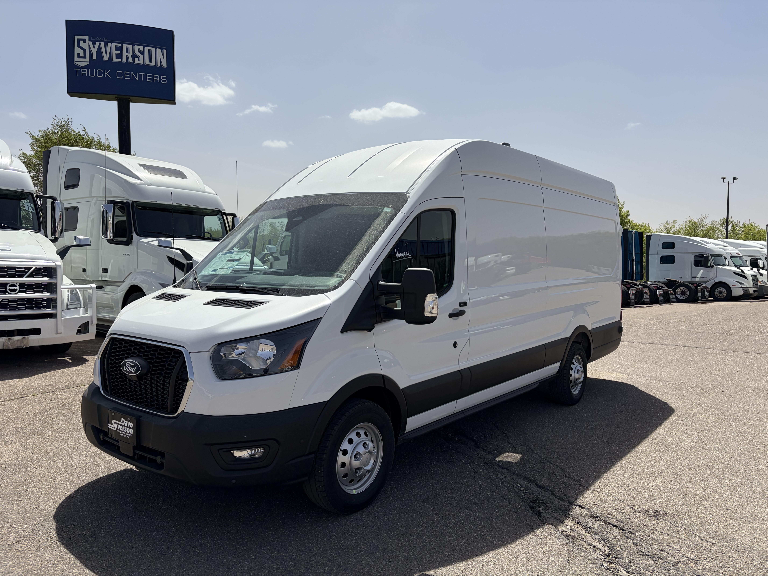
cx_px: 384
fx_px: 577
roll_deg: +0.1
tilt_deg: -4.2
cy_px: 288
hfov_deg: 67.3
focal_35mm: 26
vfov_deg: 53.1
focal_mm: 5.96
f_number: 1.6
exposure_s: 1/5814
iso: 64
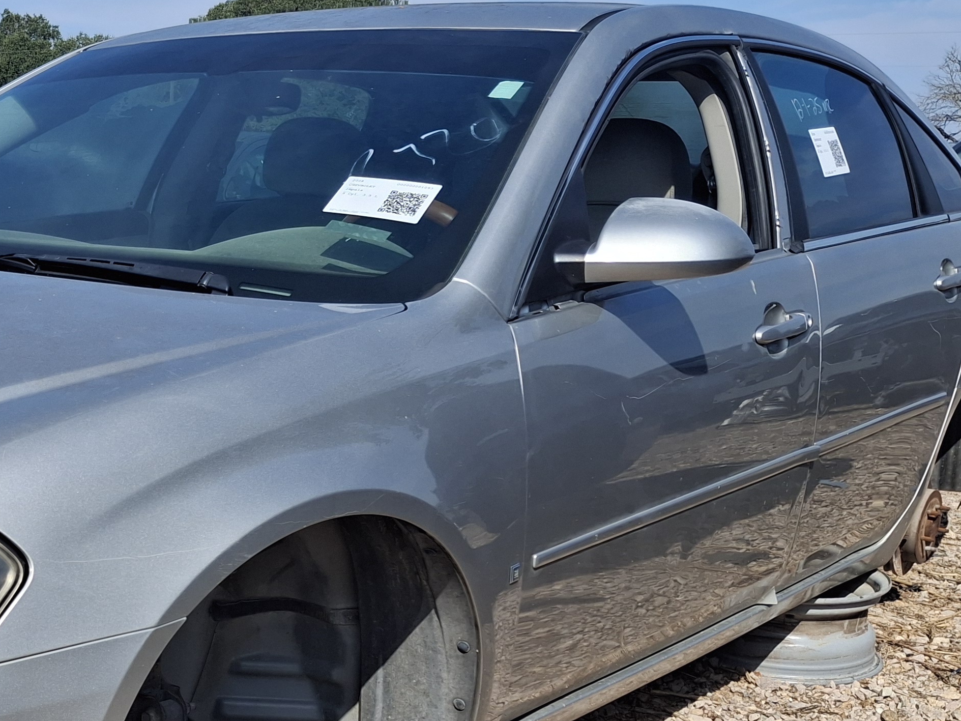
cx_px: 95
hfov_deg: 33.6
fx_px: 1499
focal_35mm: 54
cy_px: 539
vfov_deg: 26.7
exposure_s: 1/2242
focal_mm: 4.69
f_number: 1.8
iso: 32
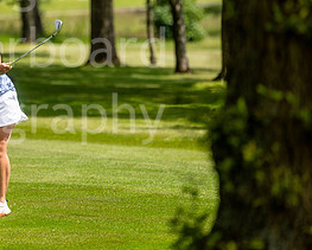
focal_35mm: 620
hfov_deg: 3.1
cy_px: 59
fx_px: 5731
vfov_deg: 2.5
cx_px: 14
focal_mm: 300
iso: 200
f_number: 5
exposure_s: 1/1250
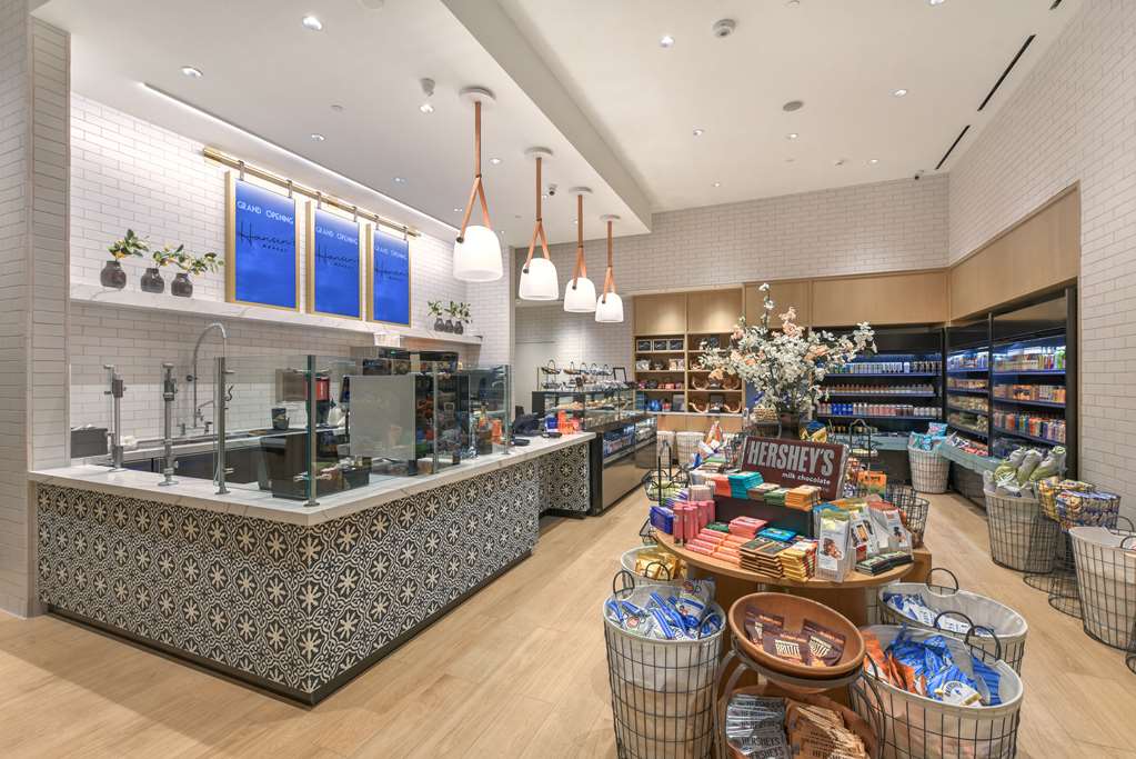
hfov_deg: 96.7
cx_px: 568
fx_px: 505
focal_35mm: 16
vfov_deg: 73.8
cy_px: 380
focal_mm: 16
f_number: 9
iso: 320
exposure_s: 1/13
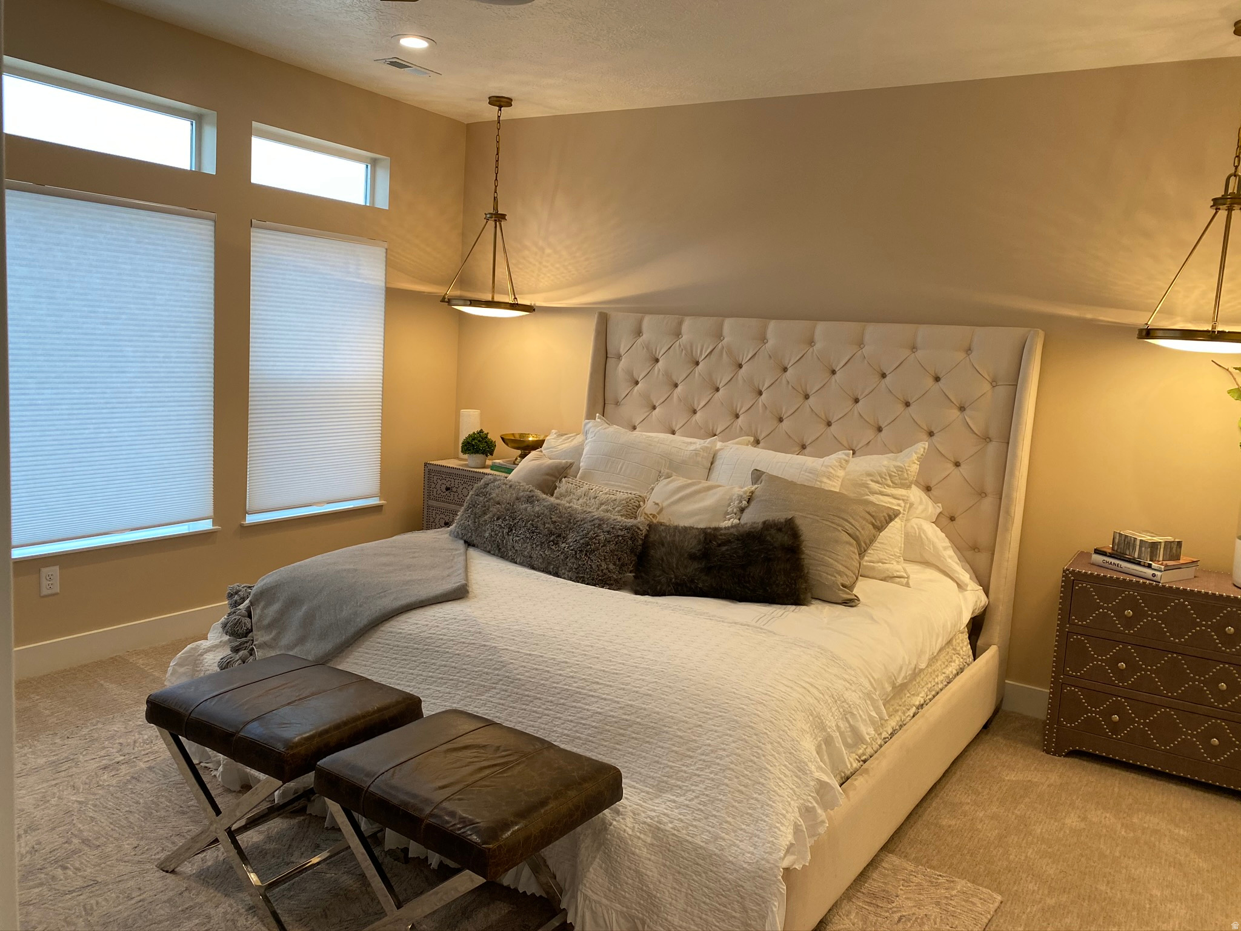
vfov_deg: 53.1
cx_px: 620
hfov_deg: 67.3
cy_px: 466
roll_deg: -4.3
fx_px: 932
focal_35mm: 26
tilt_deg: -8.1
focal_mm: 4.25
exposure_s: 1/120
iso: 100
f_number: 1.8
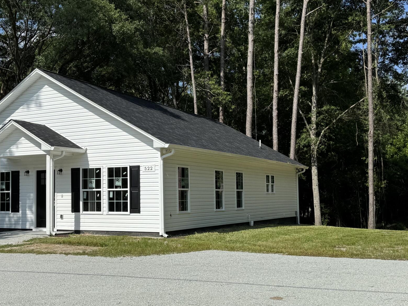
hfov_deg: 40.7
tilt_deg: +2.7
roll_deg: -0.1
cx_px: 133
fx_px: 542
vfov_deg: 31.5
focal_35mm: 46
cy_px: 160
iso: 80
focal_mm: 6.76
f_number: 1.78
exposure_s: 1/7937
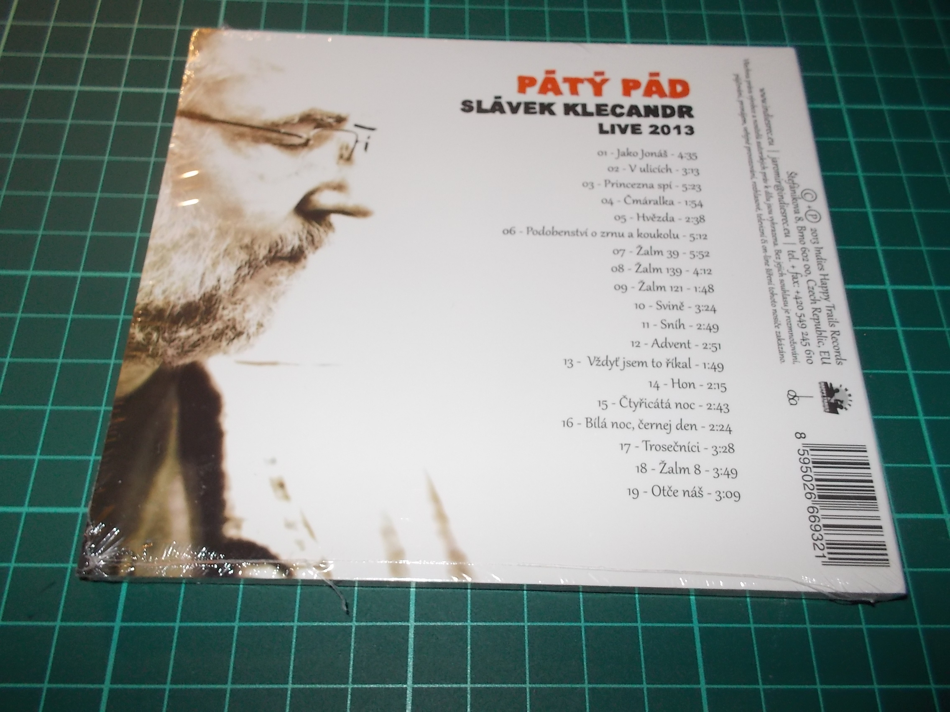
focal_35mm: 29
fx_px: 796
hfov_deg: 61.7
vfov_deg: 48.2
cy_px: 356
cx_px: 475
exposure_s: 1/30
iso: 200
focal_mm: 4.1
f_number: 3.3
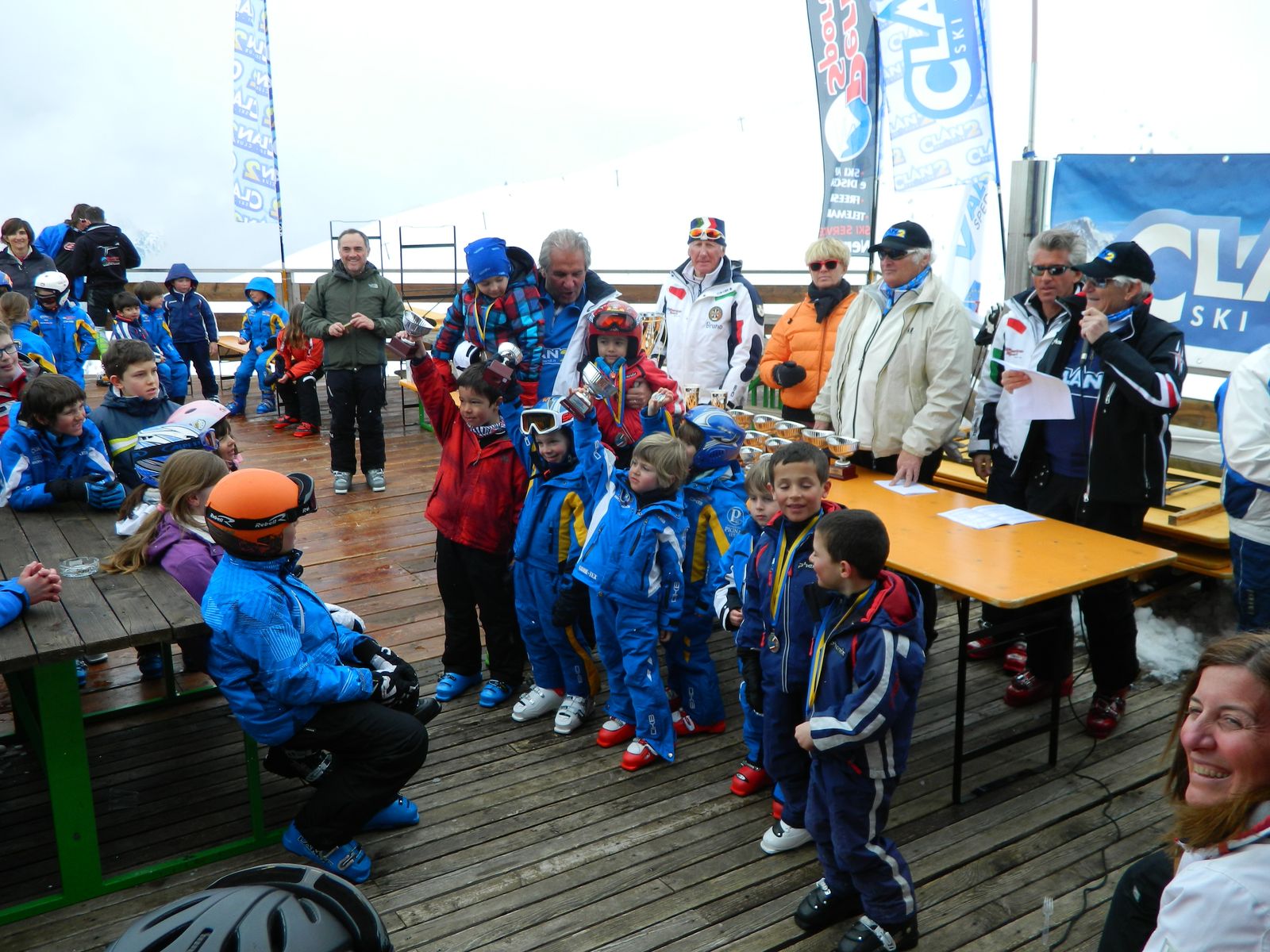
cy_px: 476
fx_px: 1137
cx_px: 635
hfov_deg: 58.4
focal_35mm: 31
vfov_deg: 45.4
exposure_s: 1/640
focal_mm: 5.6
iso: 80
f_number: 3.2
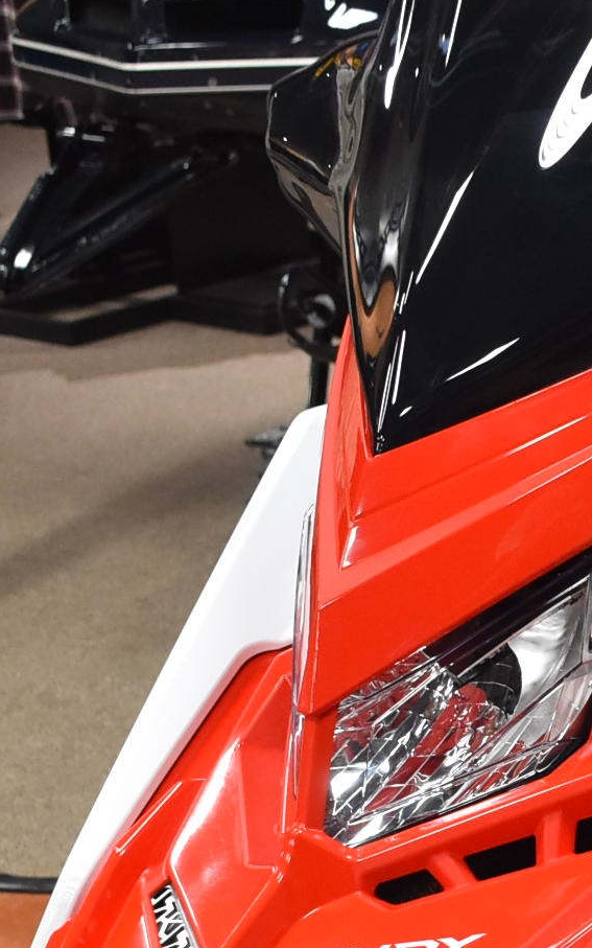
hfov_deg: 11.4
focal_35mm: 111
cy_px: 958
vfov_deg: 18.3
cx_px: 818
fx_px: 2865
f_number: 3.8
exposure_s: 1/125
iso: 1600
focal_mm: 22
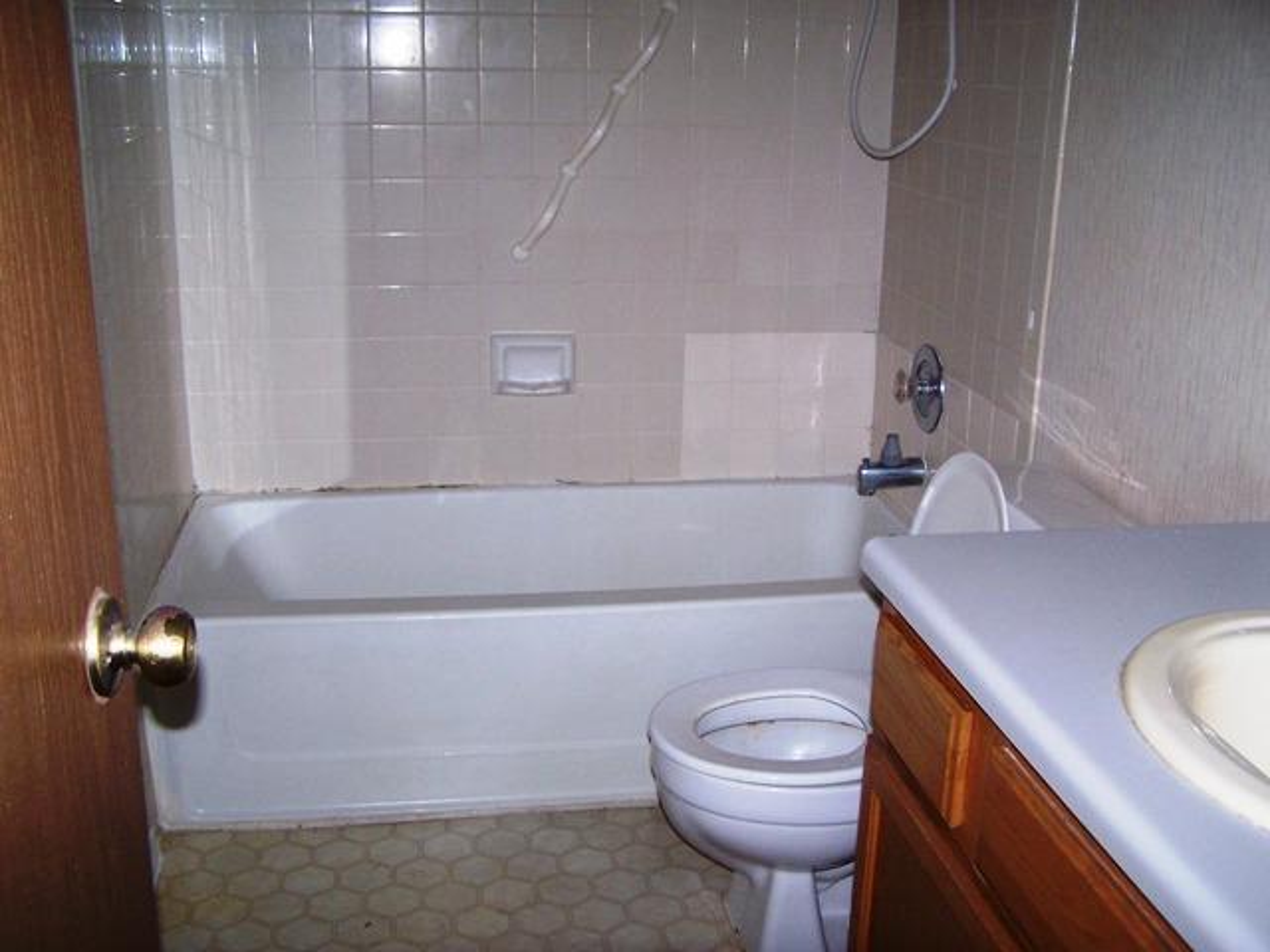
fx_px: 1394
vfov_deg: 37.7
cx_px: 635
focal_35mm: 38
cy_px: 476
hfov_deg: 49.0
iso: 140
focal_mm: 6.3
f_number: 2.8
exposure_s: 1/60
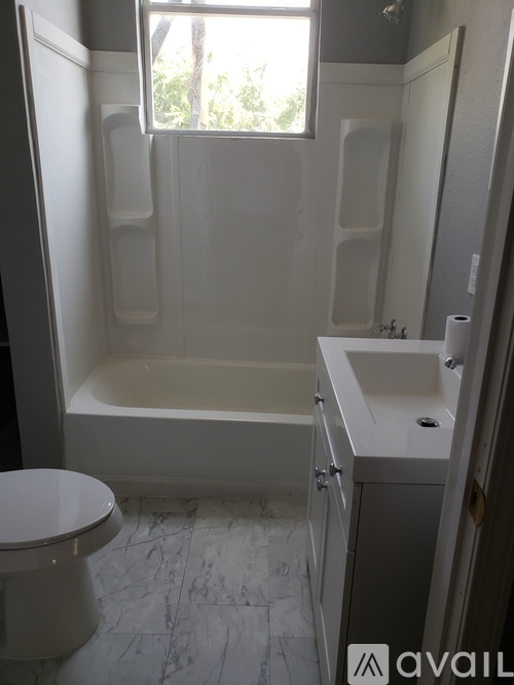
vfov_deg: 67.3
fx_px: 515
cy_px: 342
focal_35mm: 26
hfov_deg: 53.0
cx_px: 257
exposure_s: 1/50
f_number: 2.4
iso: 64
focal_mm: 4.3
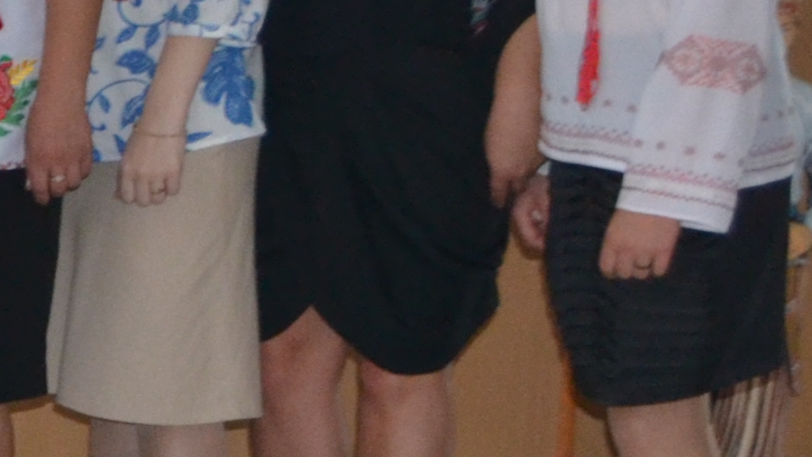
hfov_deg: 9.3
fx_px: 4457
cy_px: 72
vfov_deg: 5.9
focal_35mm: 207
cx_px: -1162
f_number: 4
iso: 800
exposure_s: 1/30
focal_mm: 24
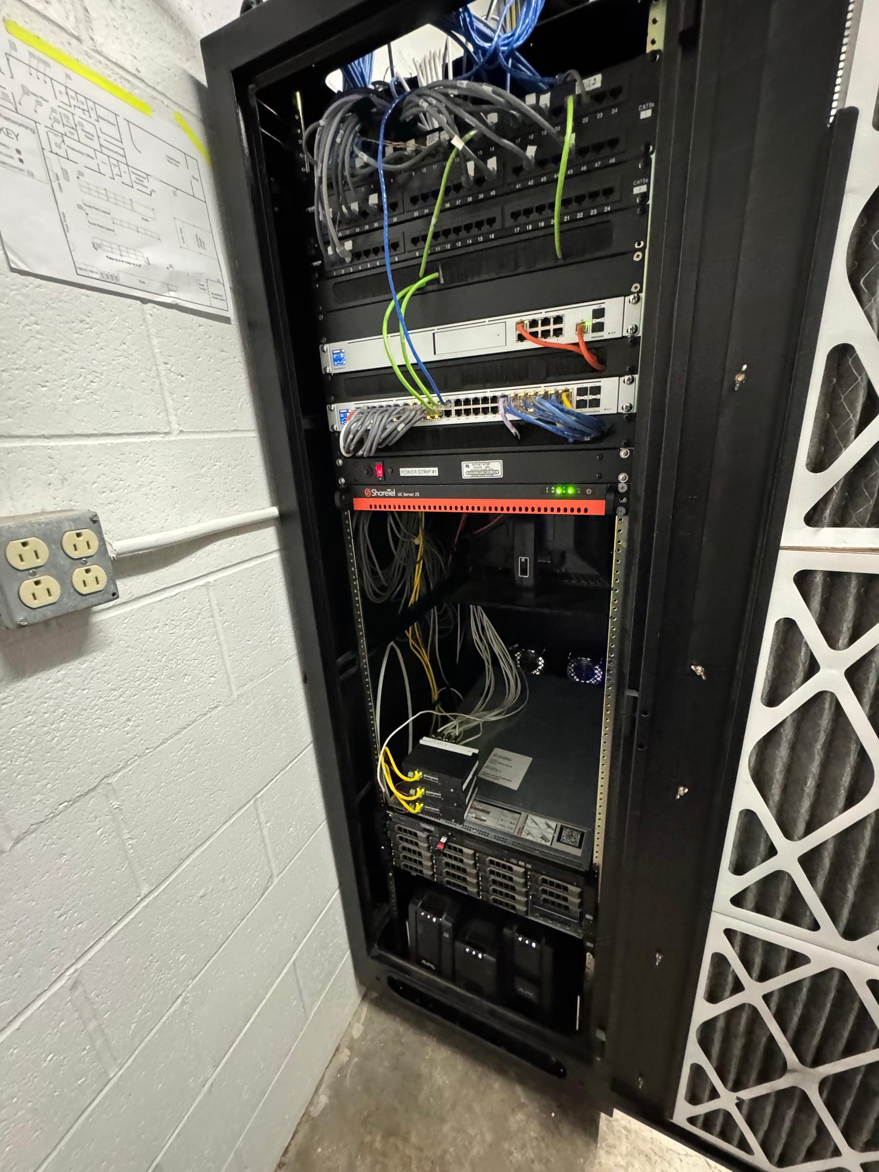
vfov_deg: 102.1
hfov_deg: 85.7
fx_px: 474
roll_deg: +3.5
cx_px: 440
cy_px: 586
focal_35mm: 14
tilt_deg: -17.3
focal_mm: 2.22
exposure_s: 1/40
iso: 1600
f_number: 2.2
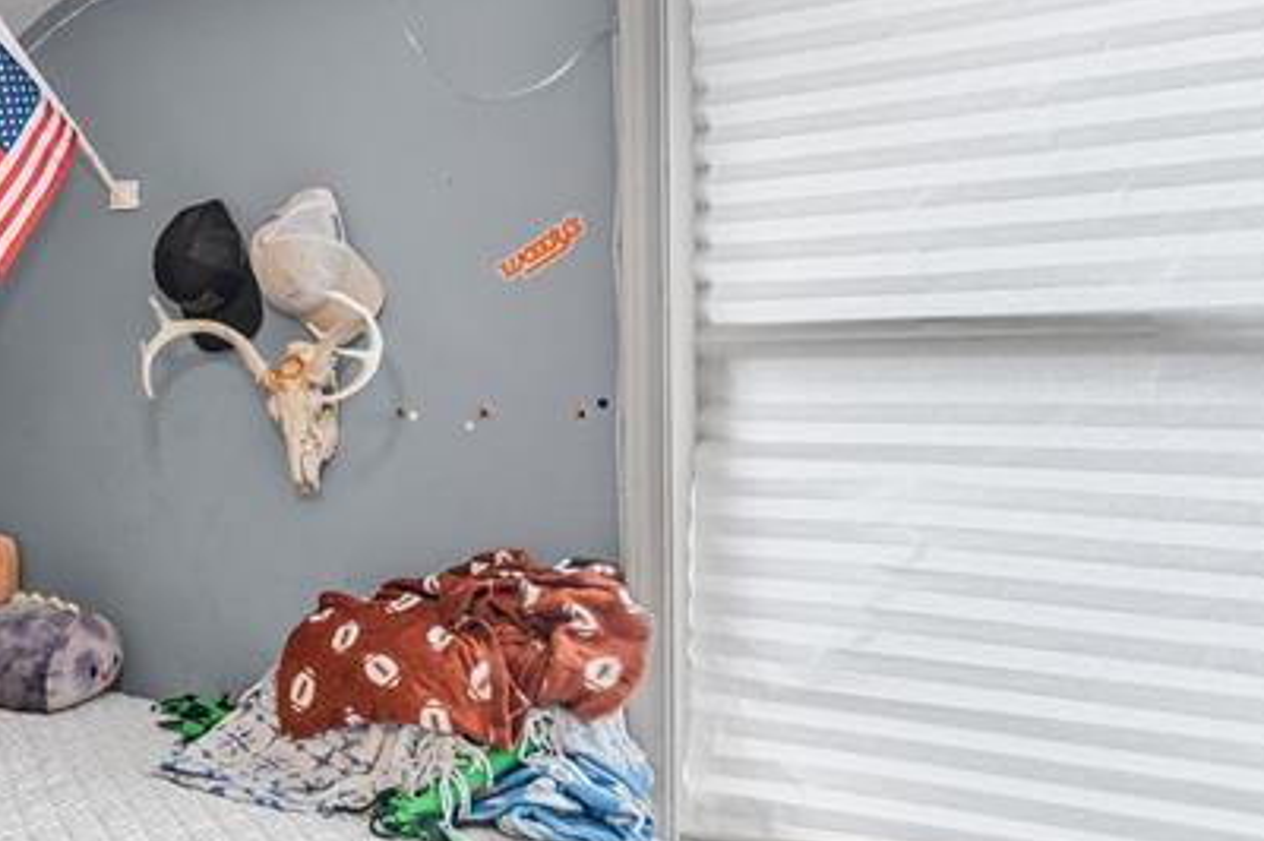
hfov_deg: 36.5
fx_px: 1438
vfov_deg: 32.6
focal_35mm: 41
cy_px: 386
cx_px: -256
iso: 1250
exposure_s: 1/30
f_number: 3.5
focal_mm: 16
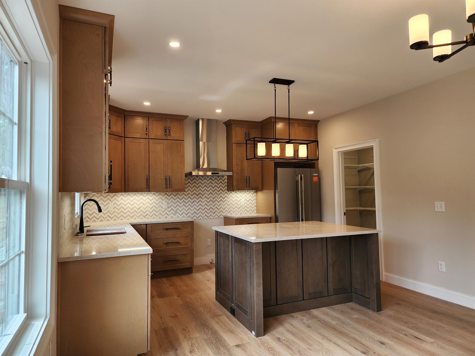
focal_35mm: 23
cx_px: 238
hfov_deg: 73.9
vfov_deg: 58.9
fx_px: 316
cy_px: 178
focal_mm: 6.4
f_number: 1.8
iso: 64
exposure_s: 1/180
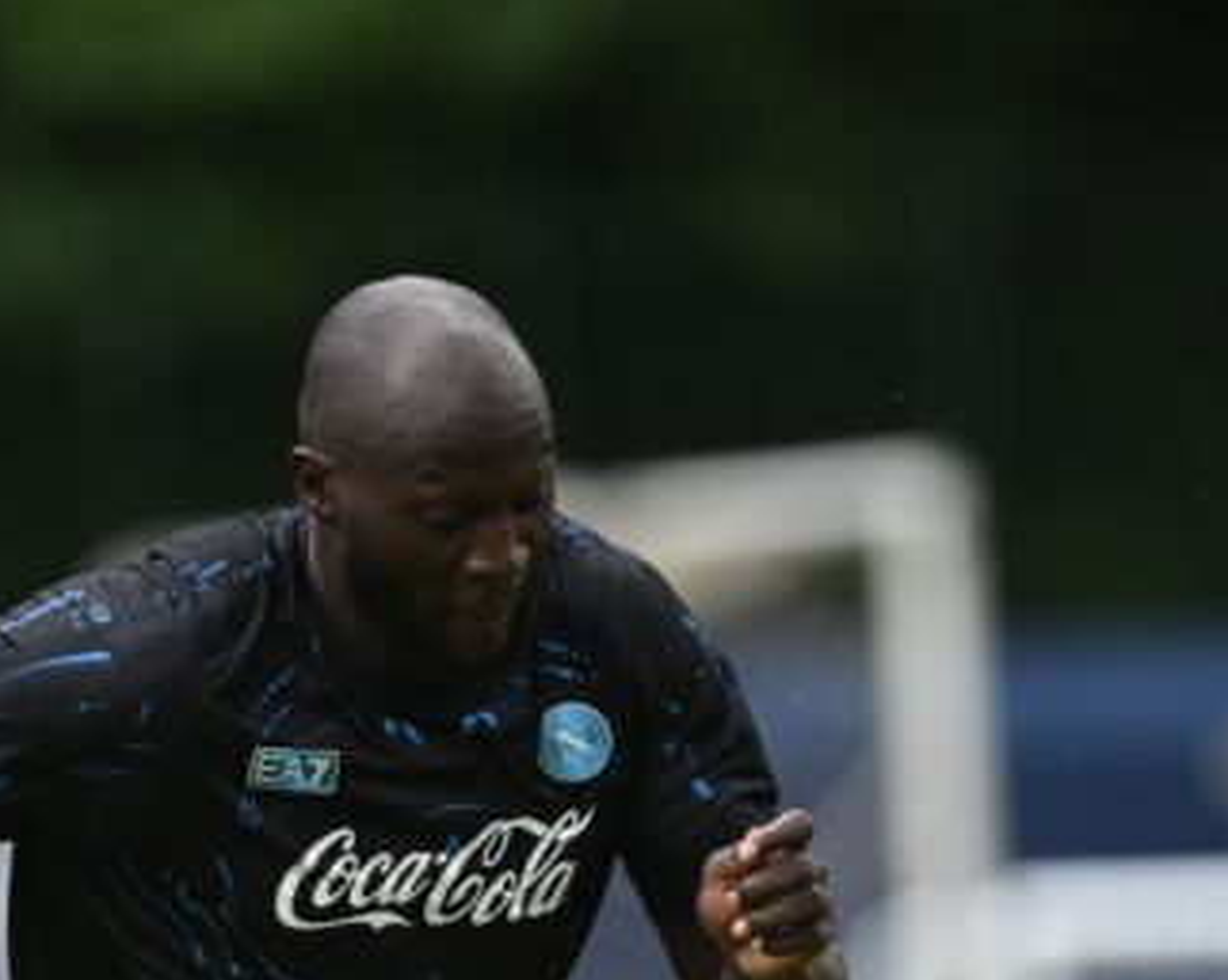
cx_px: 446
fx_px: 43392
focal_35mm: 1195
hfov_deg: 1.6
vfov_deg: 1.3
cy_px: 1222
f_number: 4
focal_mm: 400
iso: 500
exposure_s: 1/1600
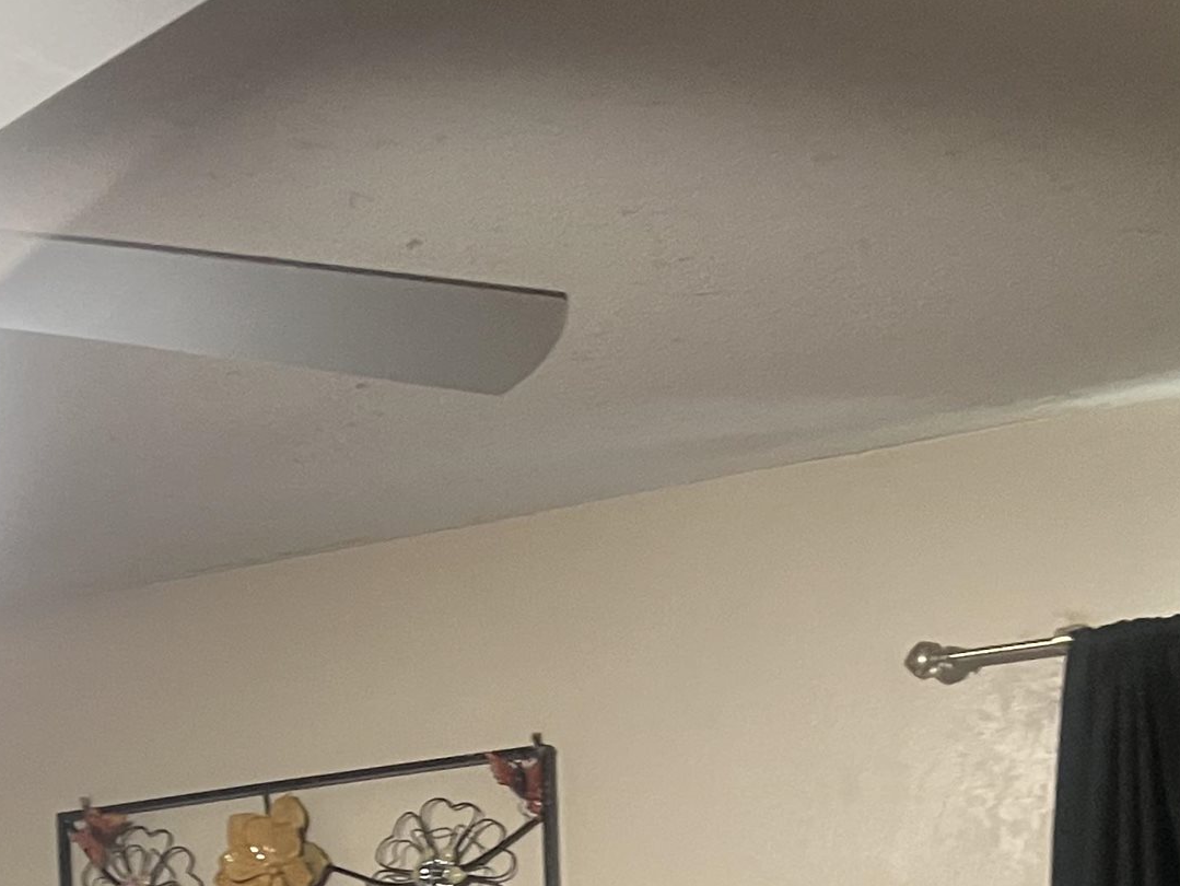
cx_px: 250
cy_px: 1237
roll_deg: +1.5
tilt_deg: -0.9
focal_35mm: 74
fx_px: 2523
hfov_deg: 25.9
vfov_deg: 18.2
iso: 500
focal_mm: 5.7
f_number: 1.5
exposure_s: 1/40
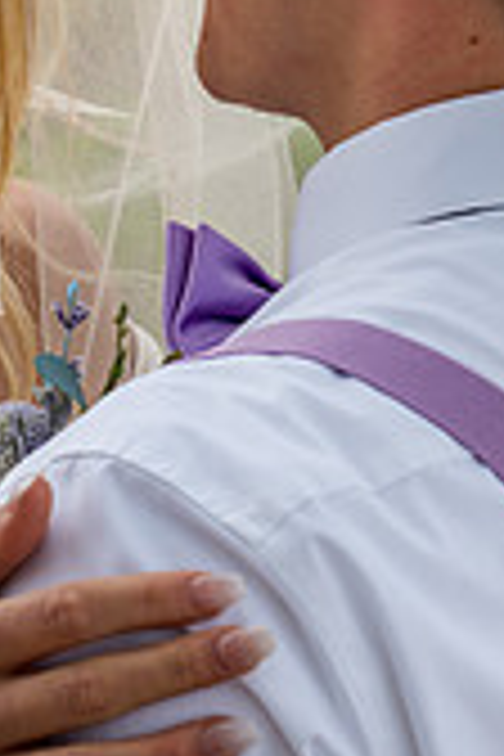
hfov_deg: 7.3
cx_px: -14
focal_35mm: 187
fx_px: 3927
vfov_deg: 11.0
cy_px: 126
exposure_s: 1/100
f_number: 8
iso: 100
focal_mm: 70
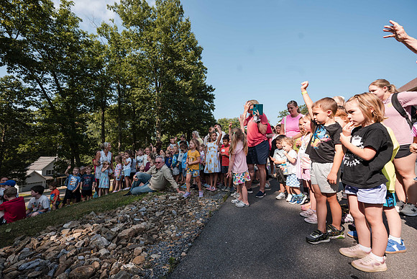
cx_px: 200
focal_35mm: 15
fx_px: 180
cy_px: 136
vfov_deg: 75.5
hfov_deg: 98.5
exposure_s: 1/250
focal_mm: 14
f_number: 5.6
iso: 110
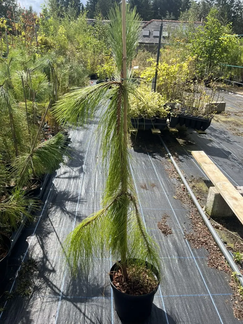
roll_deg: -3.9
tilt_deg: -24.3
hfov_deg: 53.1
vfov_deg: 67.3
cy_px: 162
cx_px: 122
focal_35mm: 26
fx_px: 243
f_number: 1.6
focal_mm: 5.1
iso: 50
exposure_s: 1/2309
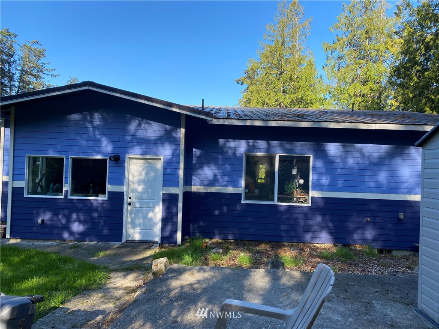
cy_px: 164
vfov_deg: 53.1
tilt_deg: +1.4
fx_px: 330
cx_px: 220
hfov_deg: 67.3
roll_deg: -2.0
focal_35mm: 26
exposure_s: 1/752
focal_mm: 4.25
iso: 32
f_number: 1.8
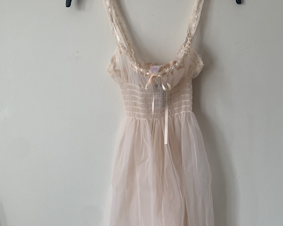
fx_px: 327
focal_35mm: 39
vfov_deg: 38.2
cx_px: 151
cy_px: 113
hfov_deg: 46.8
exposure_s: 1/77
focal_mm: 4.25
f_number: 1.8
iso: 100
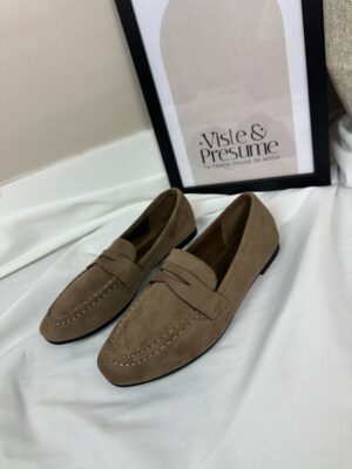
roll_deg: +20.3
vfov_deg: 71.6
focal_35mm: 24
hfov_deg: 56.8
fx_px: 325
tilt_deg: -32.4
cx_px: 176
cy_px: 234
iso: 80
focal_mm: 6.86
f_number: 1.78
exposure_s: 1/100
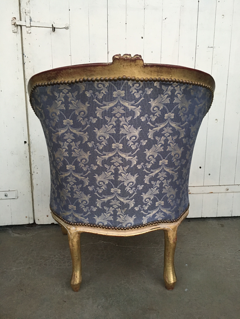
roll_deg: +0.3
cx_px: 120
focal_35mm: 29
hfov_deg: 48.2
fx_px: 268
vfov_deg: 61.7
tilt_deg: -11.5
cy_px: 160
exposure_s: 1/33
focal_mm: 4.15
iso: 200
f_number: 2.2
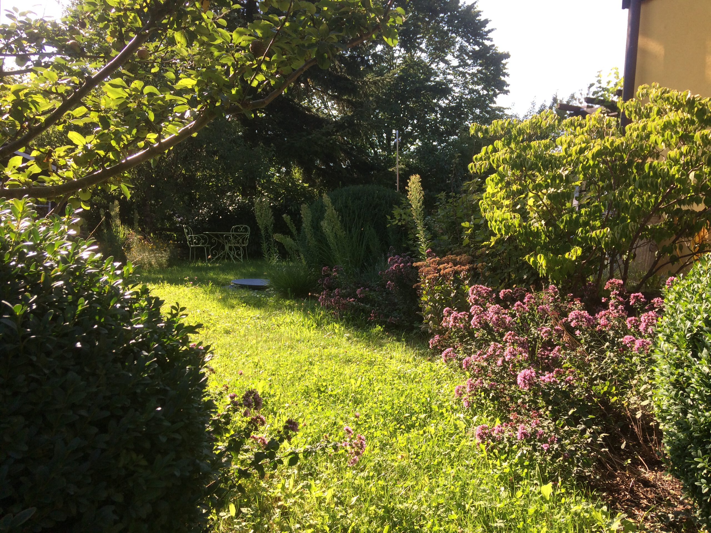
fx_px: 596
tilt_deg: -6.0
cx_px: 356
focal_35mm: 29
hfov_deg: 61.7
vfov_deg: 48.2
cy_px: 266
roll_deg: -1.7
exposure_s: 1/547
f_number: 2.2
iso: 32
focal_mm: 4.15
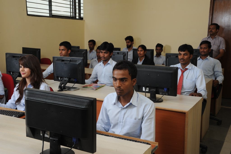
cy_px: 77
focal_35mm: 45
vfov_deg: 29.8
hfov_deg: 43.6
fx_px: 289
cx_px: 116
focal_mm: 45
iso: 400
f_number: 14
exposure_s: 1/60
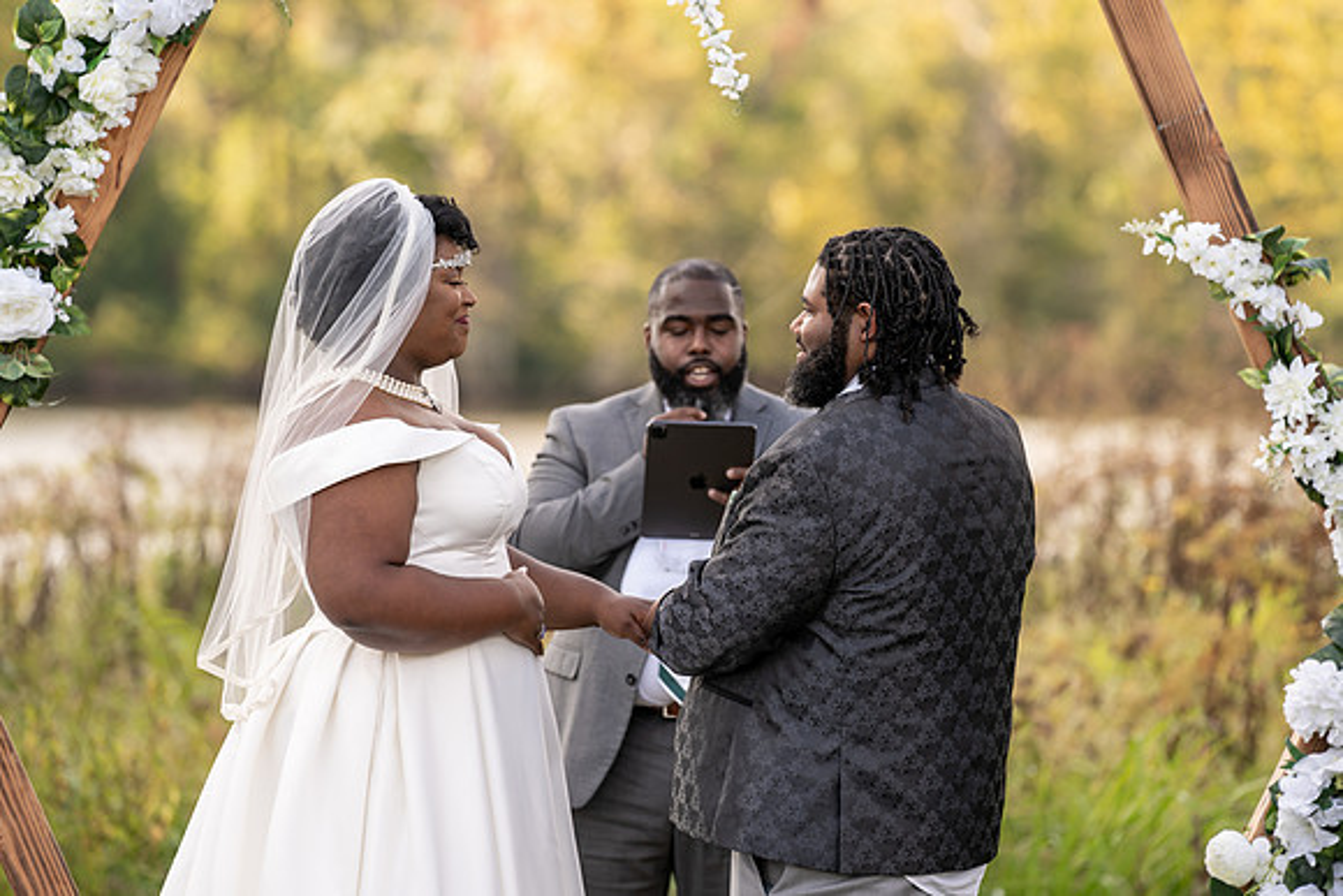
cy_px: 448
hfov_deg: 10.0
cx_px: 687
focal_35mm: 206
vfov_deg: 6.7
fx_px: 7692
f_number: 4
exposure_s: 1/160
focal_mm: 198
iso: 100
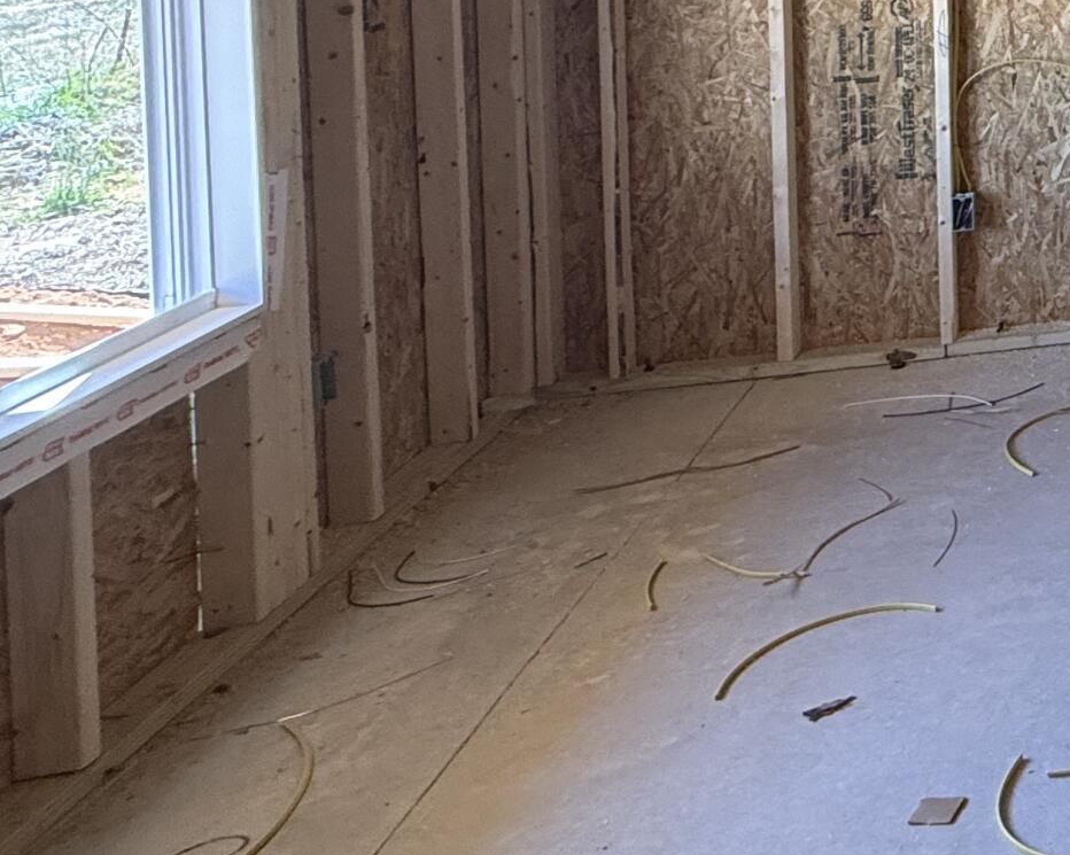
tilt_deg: -0.4
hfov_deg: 28.2
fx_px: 1393
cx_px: 1594
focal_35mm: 44
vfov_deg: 29.7
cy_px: -145
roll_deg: +0.0
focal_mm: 2.22
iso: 200
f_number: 2.2
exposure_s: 1/99
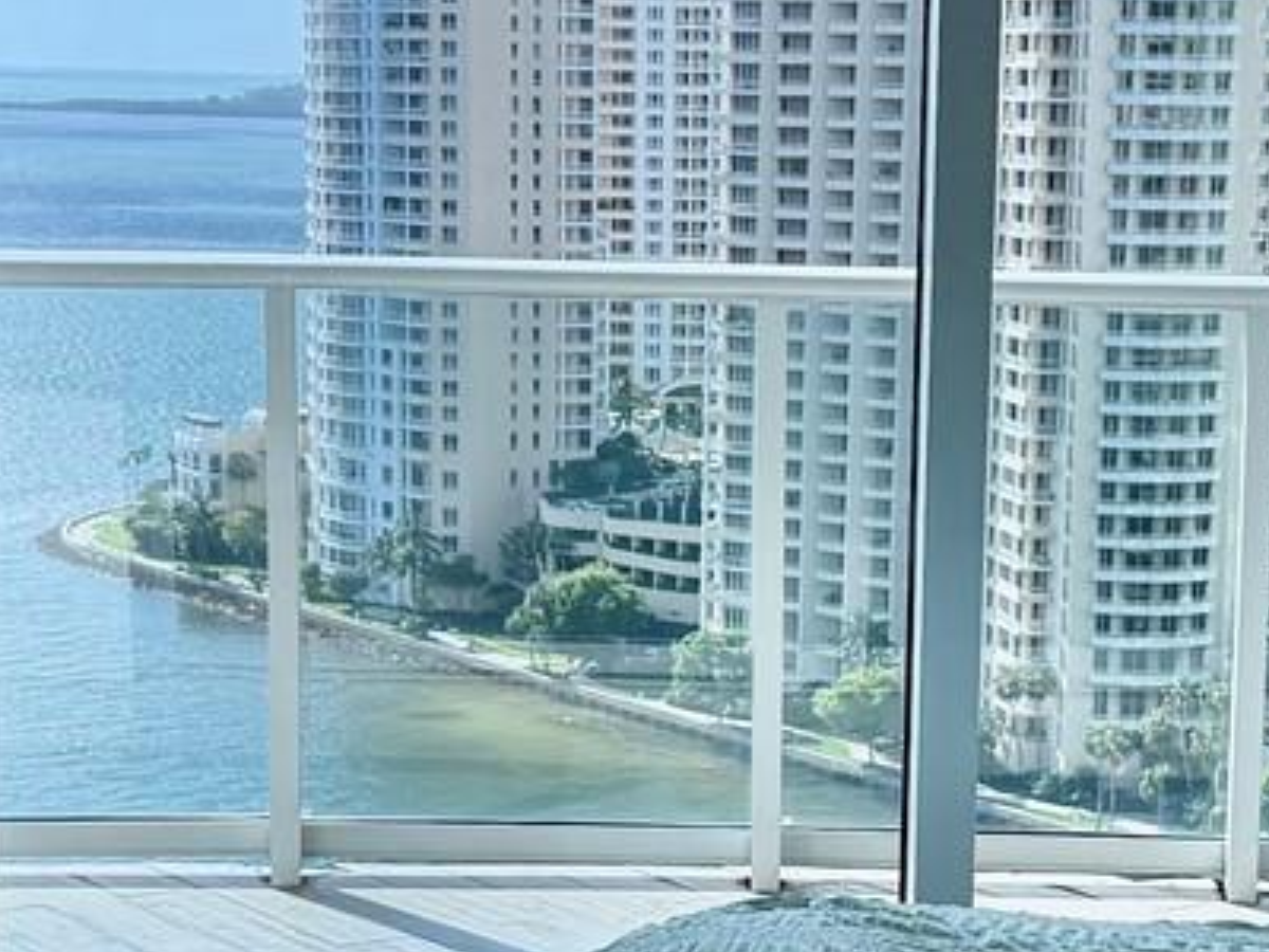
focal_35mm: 96
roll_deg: -0.5
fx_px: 3519
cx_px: 803
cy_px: 730
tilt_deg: -10.6
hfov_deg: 20.4
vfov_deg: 15.3
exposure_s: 1/2801
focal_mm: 6.76
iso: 100
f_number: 1.78
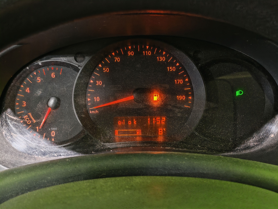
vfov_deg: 27.0
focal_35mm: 54
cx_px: 139
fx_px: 434
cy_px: 104
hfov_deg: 35.5
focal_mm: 6.12
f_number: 1.9
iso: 4000
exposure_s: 1/20
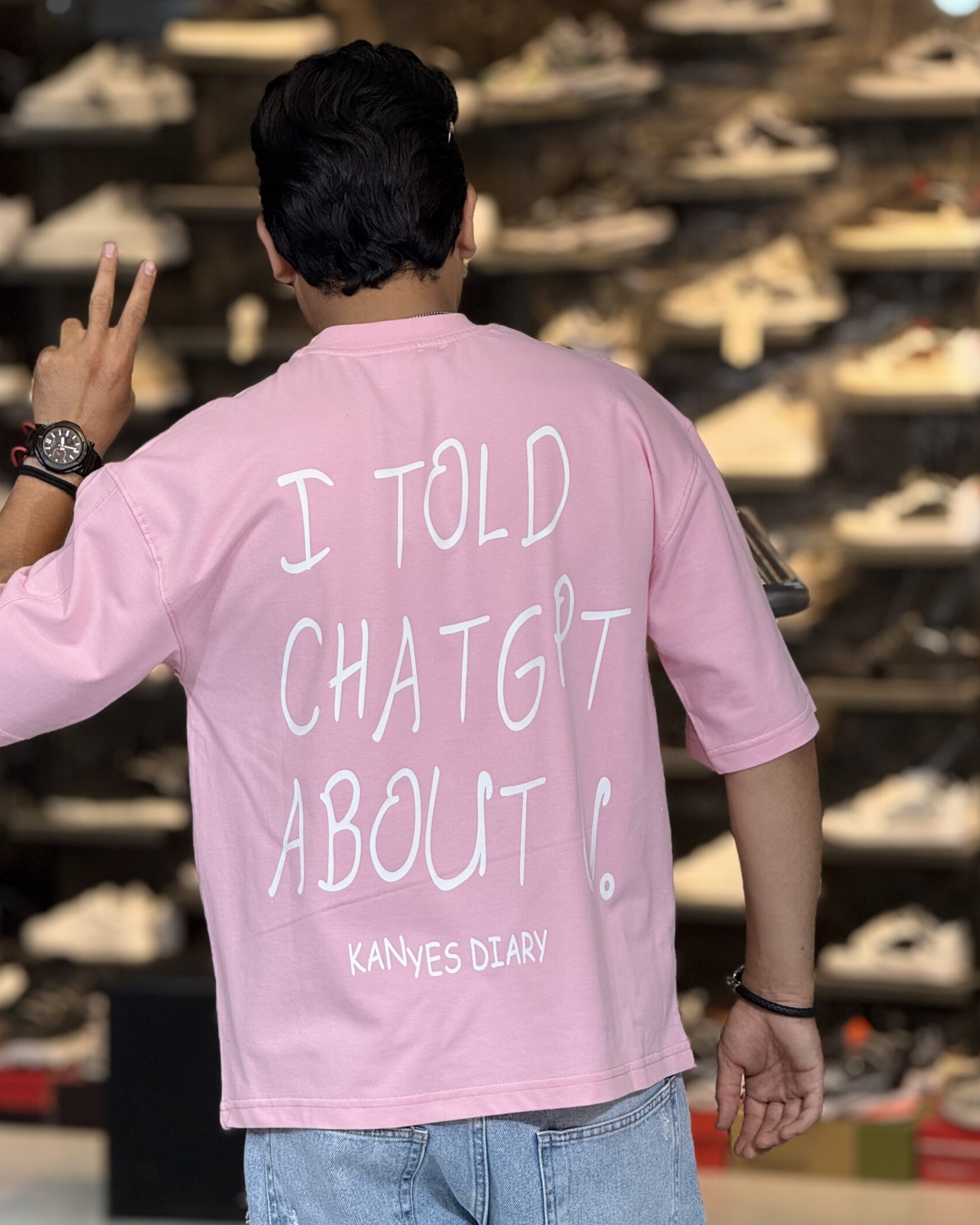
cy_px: 722
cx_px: 434
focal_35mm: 142
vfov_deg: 13.6
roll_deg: -0.2
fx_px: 5149
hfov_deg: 10.9
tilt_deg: -5.1
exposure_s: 1/100
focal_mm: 15.66
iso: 100
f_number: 2.8
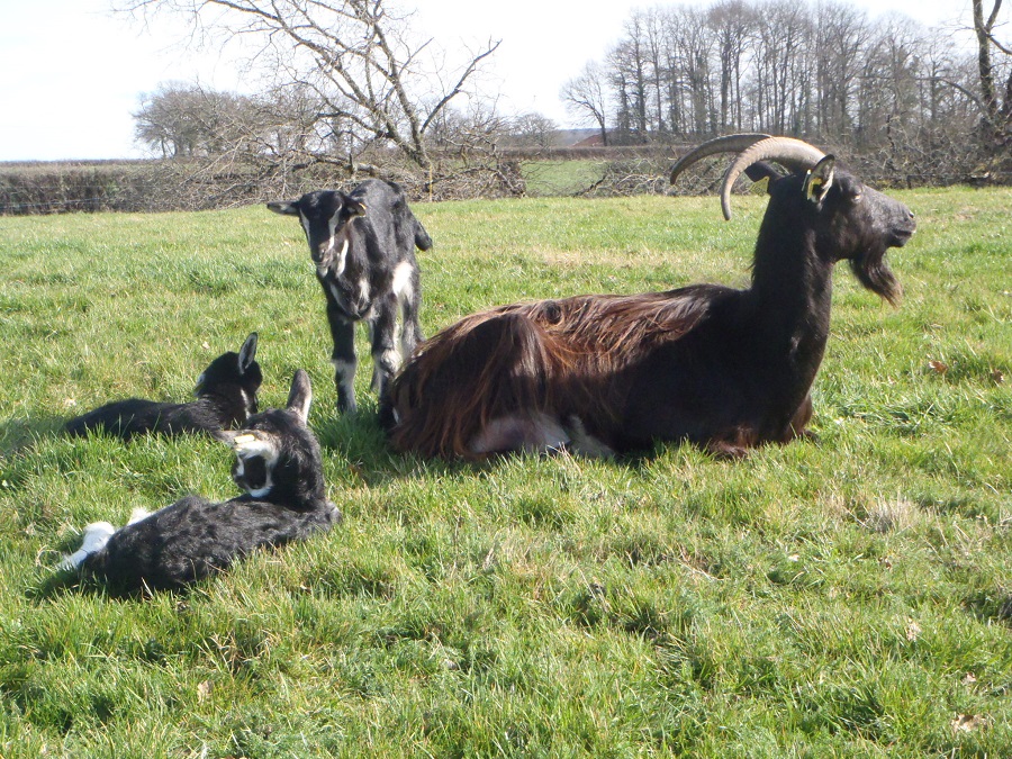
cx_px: 506
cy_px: 380
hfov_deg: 33.8
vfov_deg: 25.7
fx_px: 1666
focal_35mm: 57
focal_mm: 10.34
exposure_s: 1/500
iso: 400
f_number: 5.6
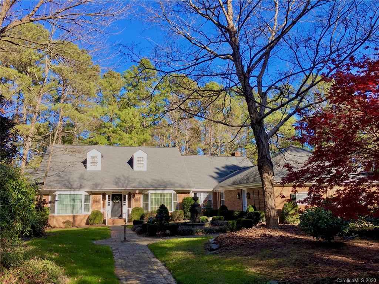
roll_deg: +0.8
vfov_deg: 48.2
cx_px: 190
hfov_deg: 61.7
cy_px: 142
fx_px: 318
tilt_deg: +11.6
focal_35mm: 29
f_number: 2.2
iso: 25
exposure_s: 1/569
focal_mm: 4.15
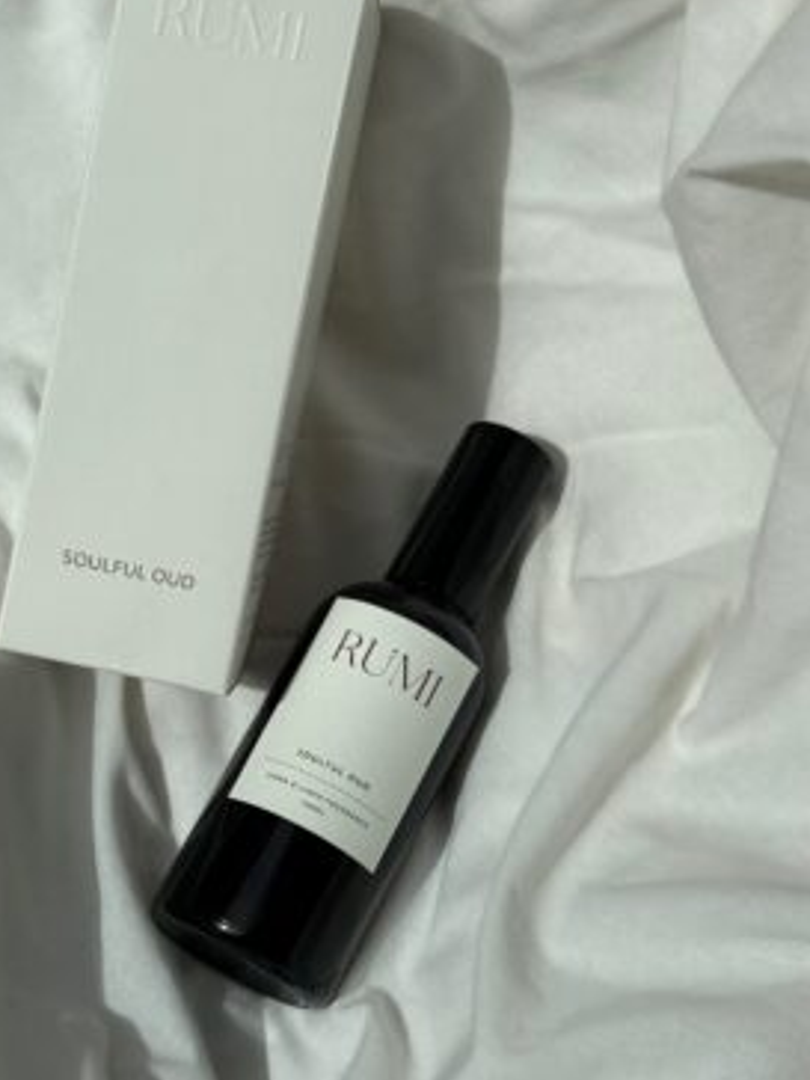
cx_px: 280
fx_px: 2059
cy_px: 564
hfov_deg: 22.2
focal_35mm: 66
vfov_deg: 29.4
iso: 64
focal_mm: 6.76
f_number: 1.78
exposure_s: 1/11364
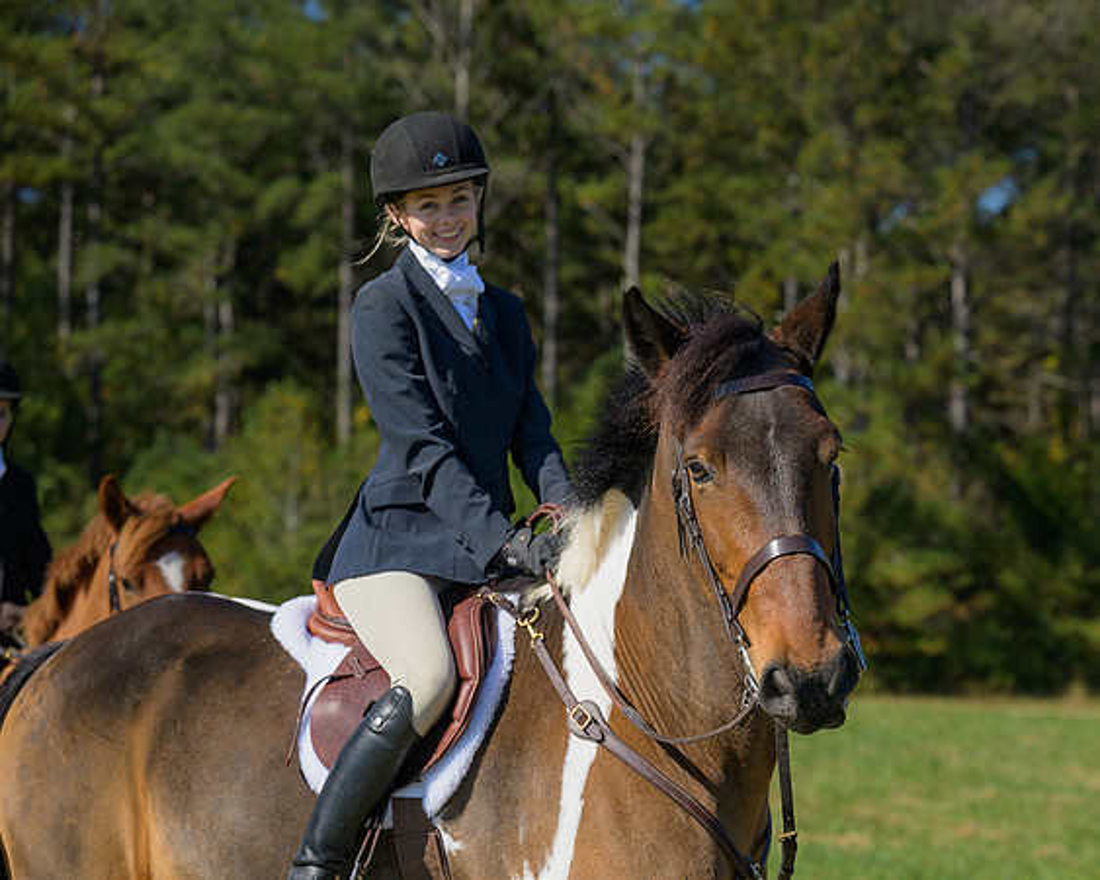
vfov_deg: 17.7
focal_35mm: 87
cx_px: 660
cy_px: 440
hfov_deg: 22.0
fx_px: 2822
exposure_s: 1/1000
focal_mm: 77
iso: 200
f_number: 4
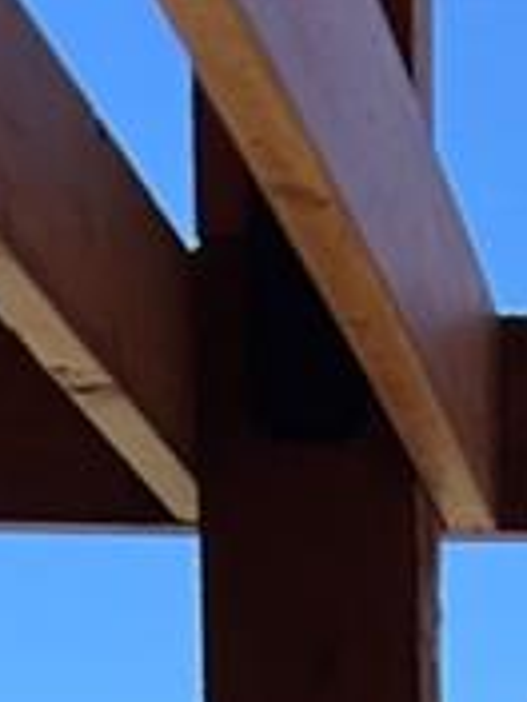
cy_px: 2321
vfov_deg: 8.6
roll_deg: -1.2
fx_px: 3593
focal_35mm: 177
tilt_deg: -14.4
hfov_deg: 8.2
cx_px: 759
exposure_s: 1/2045
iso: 50
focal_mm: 5.7
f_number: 1.5
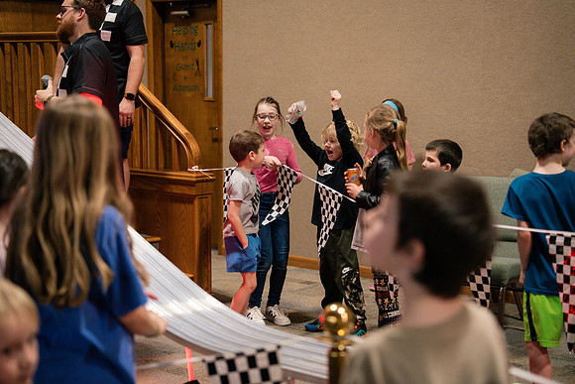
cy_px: 192
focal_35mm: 70
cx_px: 288
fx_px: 1118
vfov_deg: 19.5
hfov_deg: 28.8
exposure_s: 1/320
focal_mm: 70
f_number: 2.8
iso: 2500
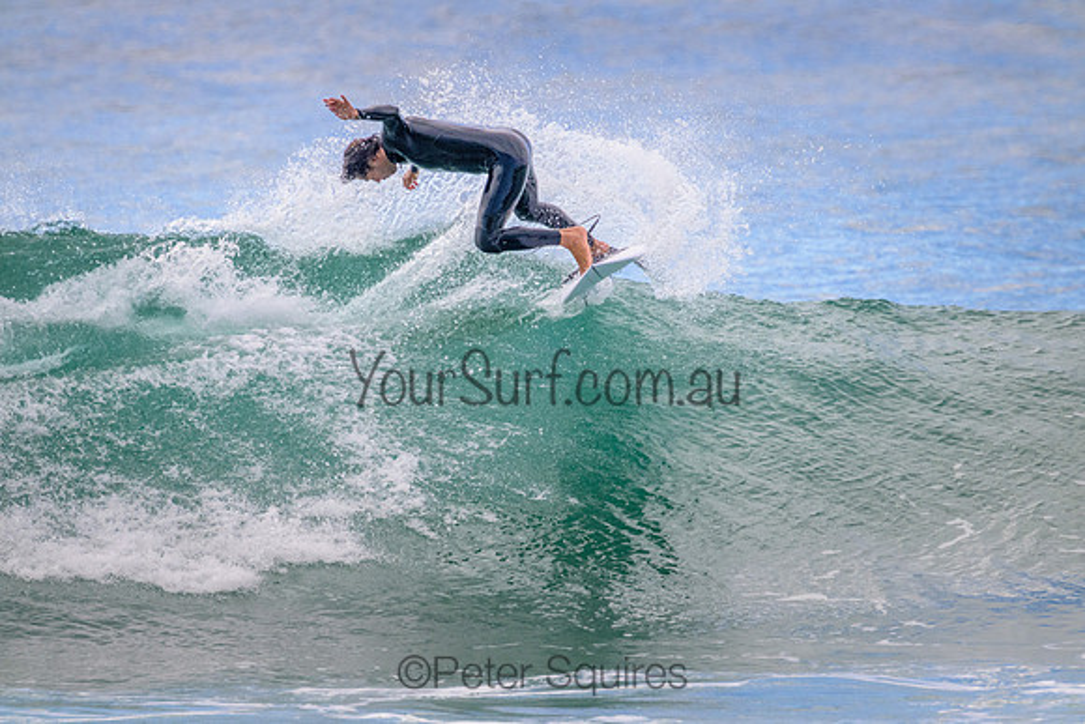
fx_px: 24116
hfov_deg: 2.6
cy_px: 362
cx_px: 542
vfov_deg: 1.7
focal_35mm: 800
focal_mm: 800
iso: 2800
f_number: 13
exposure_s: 1/2000
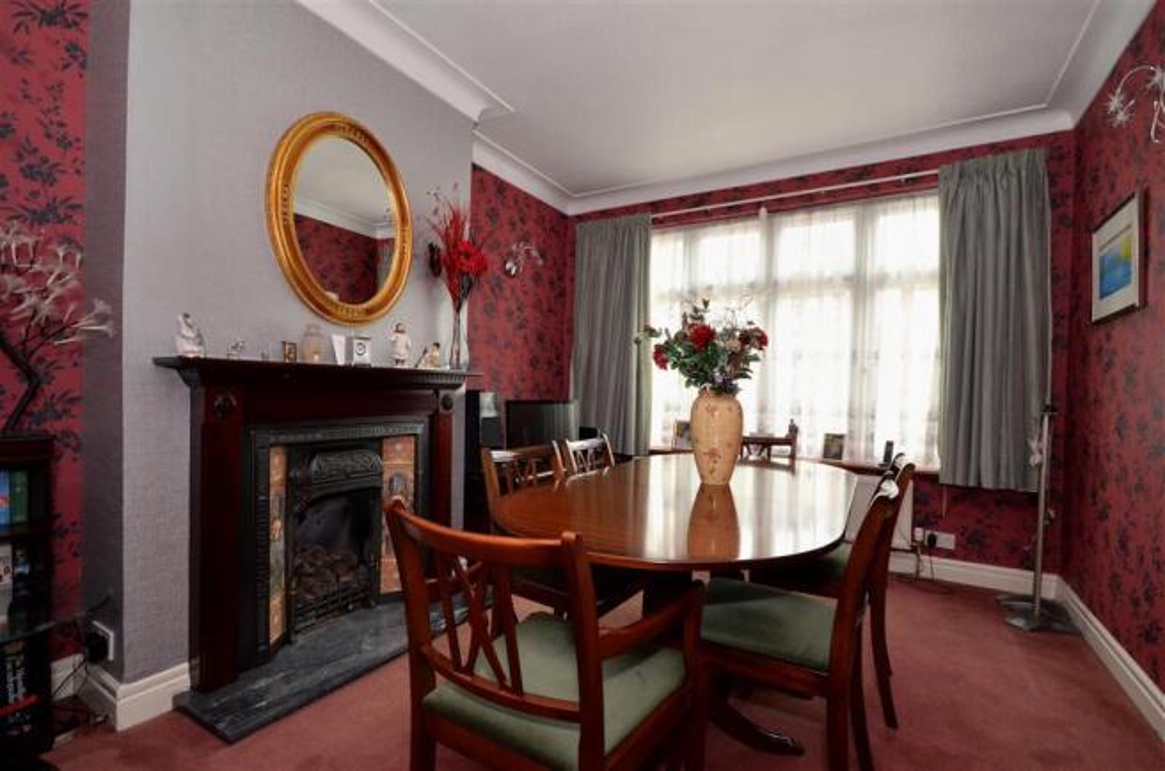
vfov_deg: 77.0
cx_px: 582
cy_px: 386
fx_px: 484
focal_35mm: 15
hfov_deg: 100.5
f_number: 4
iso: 3200
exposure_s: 1/60
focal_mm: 10
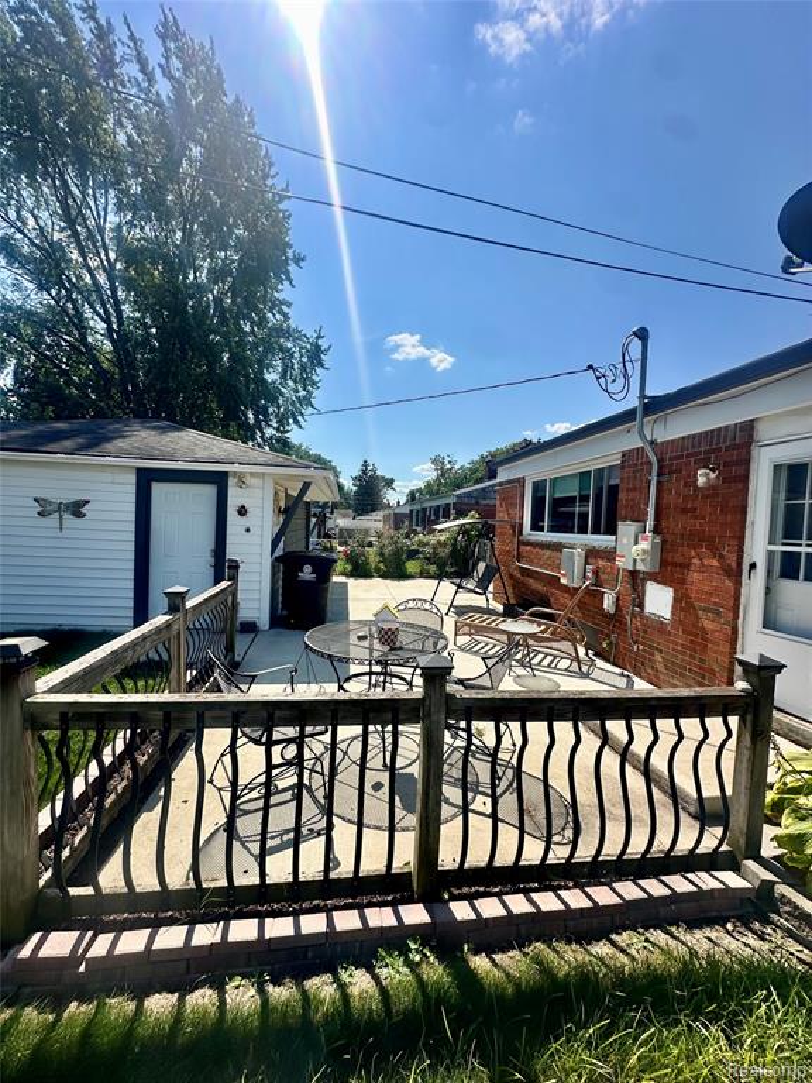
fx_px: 438
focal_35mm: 14
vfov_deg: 102.1
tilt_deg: -2.0
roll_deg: -2.8
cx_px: 406
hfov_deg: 85.7
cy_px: 542
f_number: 2.2
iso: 40
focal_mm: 2.22
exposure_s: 1/3125
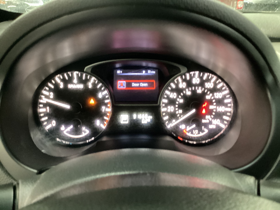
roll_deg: -2.0
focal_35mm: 31
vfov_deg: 45.4
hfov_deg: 58.4
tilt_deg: -27.3
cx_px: 140
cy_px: 105
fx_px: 251
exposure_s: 1/20
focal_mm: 3.3
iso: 640
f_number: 2.4
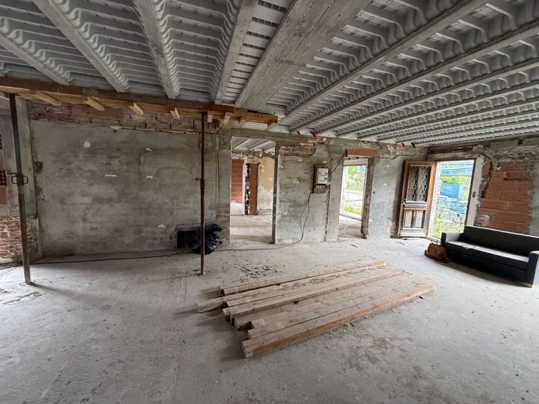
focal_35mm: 14
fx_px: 218
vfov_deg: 85.7
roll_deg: -2.1
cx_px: 270
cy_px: 202
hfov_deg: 102.1
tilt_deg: -6.6
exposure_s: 1/99
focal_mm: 2.22
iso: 320
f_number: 2.2
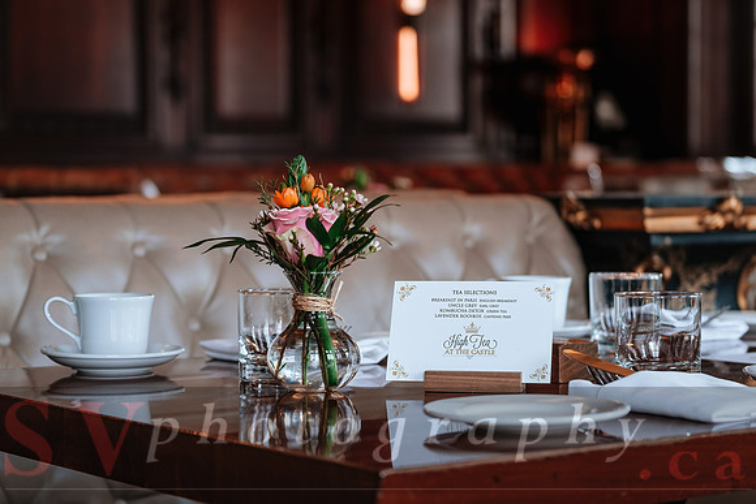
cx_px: 373
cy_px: 252
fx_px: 1802
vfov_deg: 15.9
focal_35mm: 86
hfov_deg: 23.7
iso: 160
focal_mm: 56.3
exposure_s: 1/50
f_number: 2.8
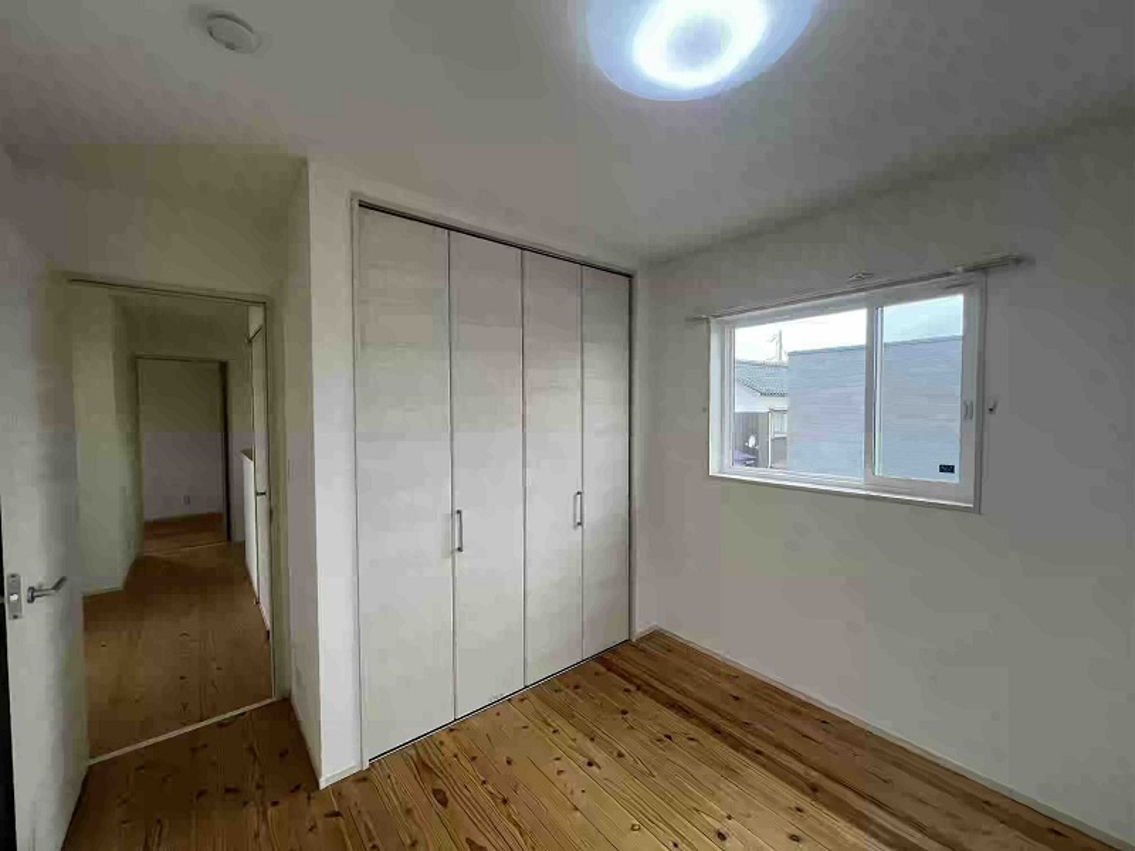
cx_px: 568
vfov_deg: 89.9
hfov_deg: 106.2
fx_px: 426
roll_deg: -0.1
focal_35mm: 13
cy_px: 426
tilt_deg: -1.8
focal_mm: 1.57
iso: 32
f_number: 1.8
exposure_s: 1/100
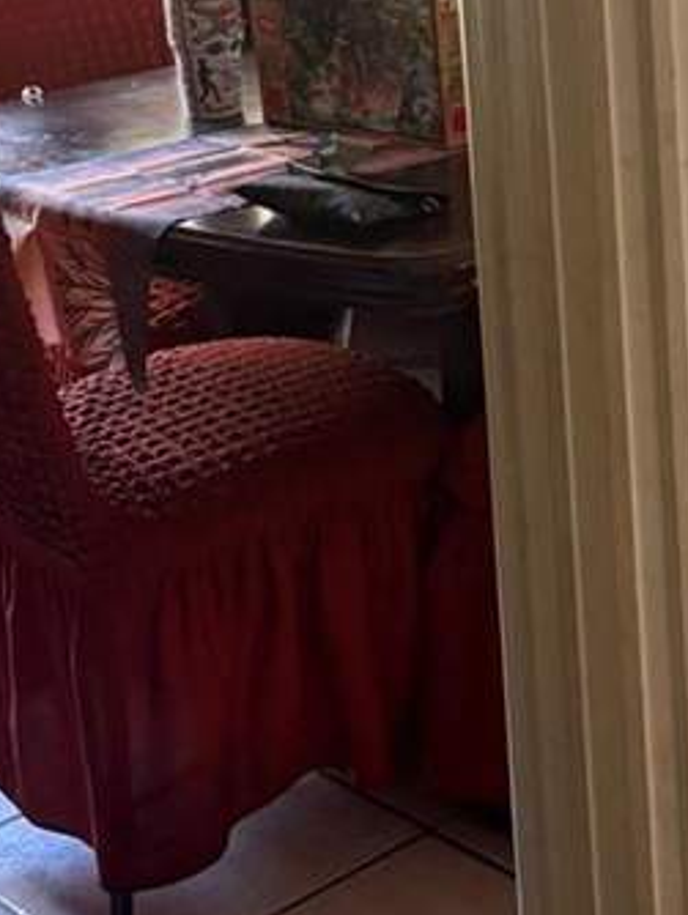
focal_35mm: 83
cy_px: 208
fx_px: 2197
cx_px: 702
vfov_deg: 23.3
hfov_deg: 17.4
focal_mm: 5.96
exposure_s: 1/60
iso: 320
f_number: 1.6
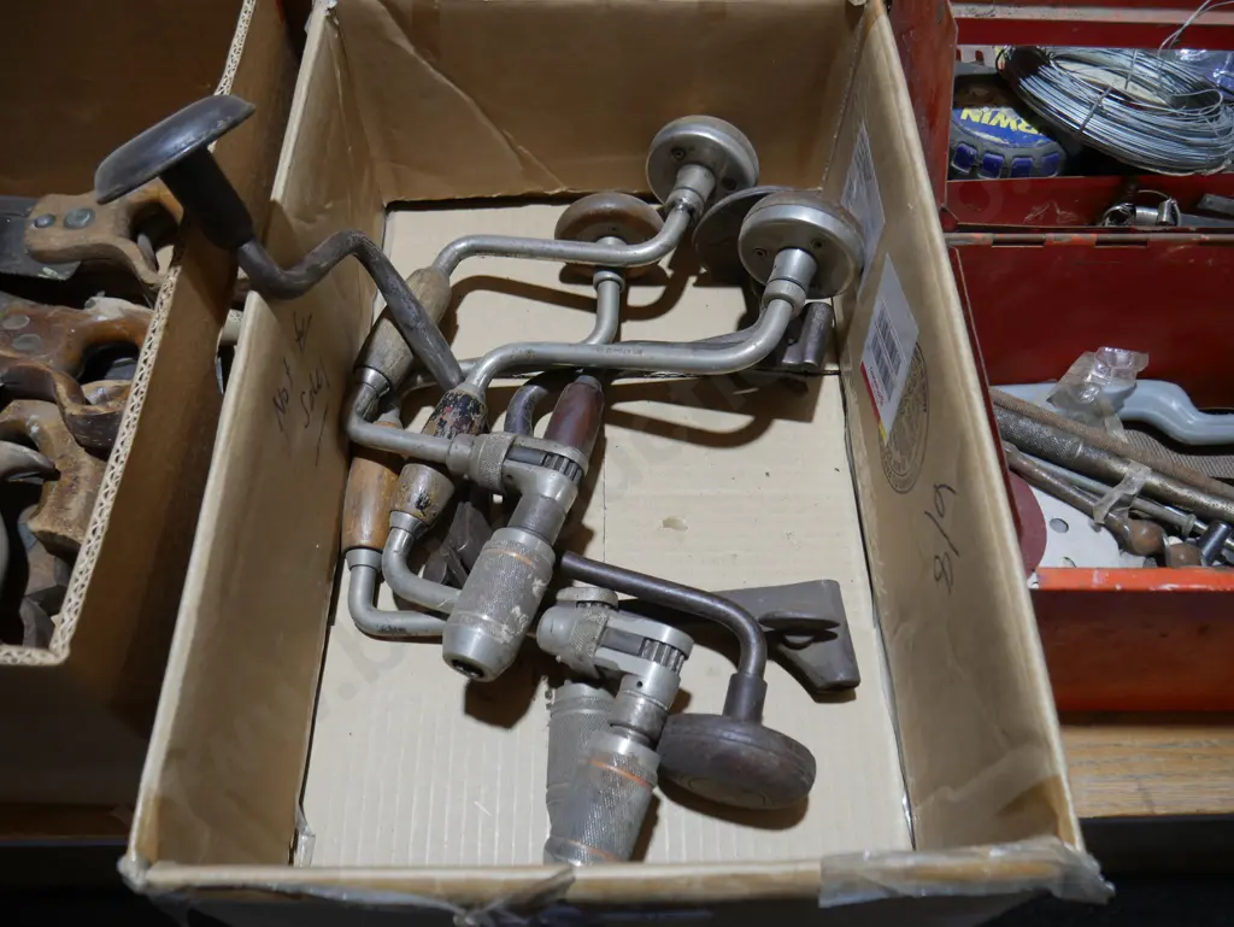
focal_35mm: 28
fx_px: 999
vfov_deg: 49.8
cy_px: 464
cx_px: 617
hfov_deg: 63.4
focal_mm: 14
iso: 200
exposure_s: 1/60
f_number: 3.5
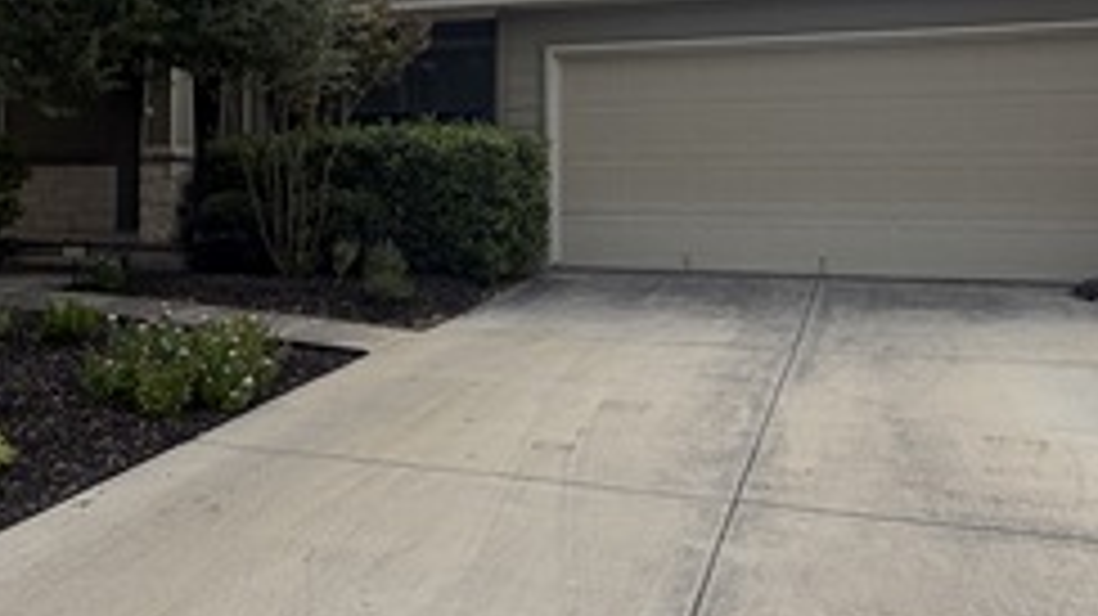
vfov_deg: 29.3
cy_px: 166
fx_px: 1164
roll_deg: +0.1
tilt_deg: +1.4
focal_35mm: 40
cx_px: 387
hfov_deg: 49.8
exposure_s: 1/770
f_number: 2.2
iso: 32
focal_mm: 2.22
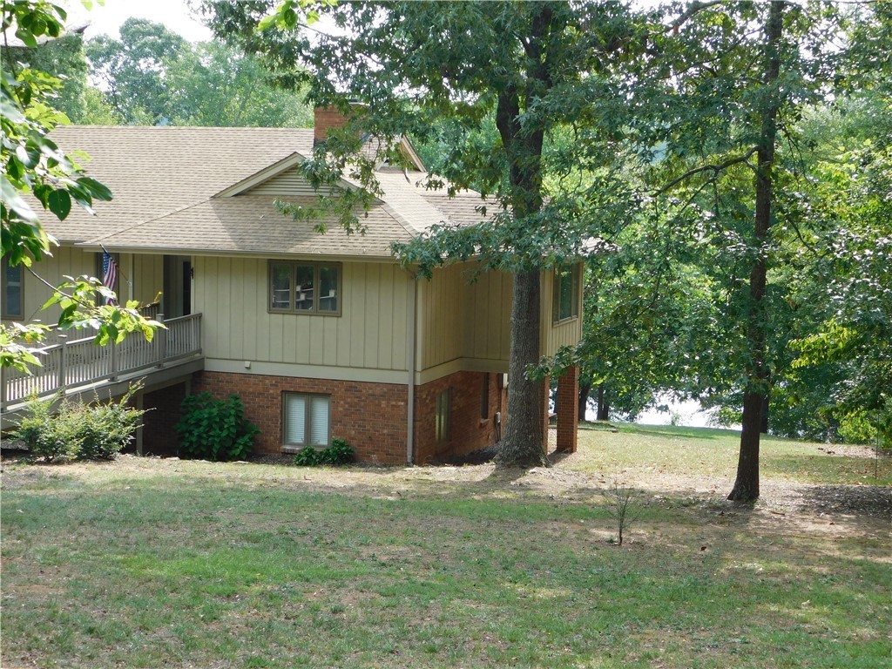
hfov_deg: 32.7
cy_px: 334
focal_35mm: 59
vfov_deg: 24.8
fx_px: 1520
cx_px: 446
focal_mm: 10.4
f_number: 4
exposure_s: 1/200
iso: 125
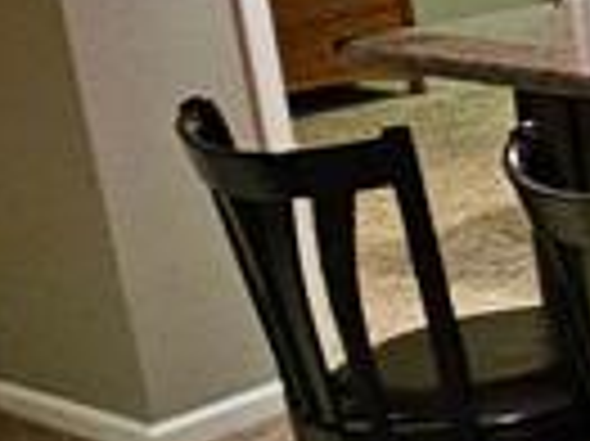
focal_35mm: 102
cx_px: 1468
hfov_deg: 13.4
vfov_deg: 14.5
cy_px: 153
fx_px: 1737
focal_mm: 2.2
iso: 800
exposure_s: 1/24
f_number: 2.2
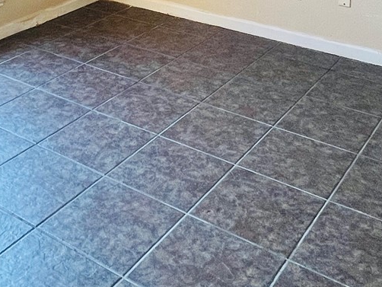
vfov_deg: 22.8
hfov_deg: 35.8
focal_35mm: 53
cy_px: -135
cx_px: 126
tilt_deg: -5.8
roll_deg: +0.5
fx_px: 585
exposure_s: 1/120
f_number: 1.8
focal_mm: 1.57
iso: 125
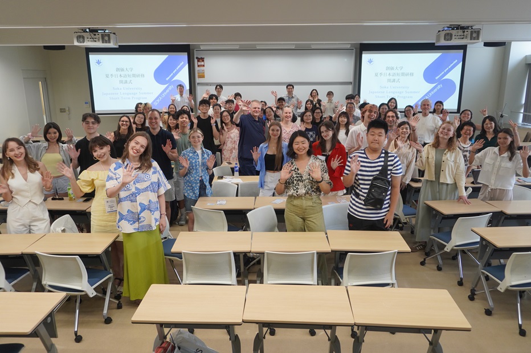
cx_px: 266
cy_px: 176
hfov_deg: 67.4
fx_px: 398
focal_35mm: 27
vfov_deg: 47.9
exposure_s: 1/160
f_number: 4
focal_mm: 18
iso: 500
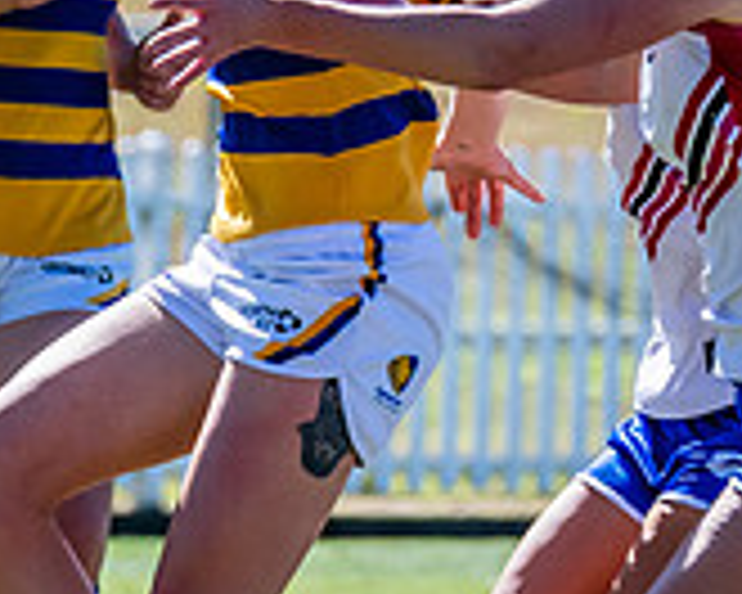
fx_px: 34873
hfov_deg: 1.2
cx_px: 490
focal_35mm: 1588
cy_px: -14
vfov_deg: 1.0
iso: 800
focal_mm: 270
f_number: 7.1
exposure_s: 1/1600
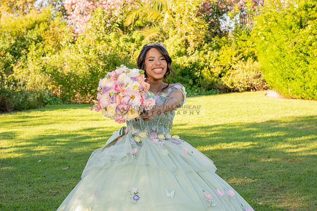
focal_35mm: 62
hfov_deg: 32.4
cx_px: 158
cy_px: 106
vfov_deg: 21.9
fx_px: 546
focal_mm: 62
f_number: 7.1
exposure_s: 1/200
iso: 200
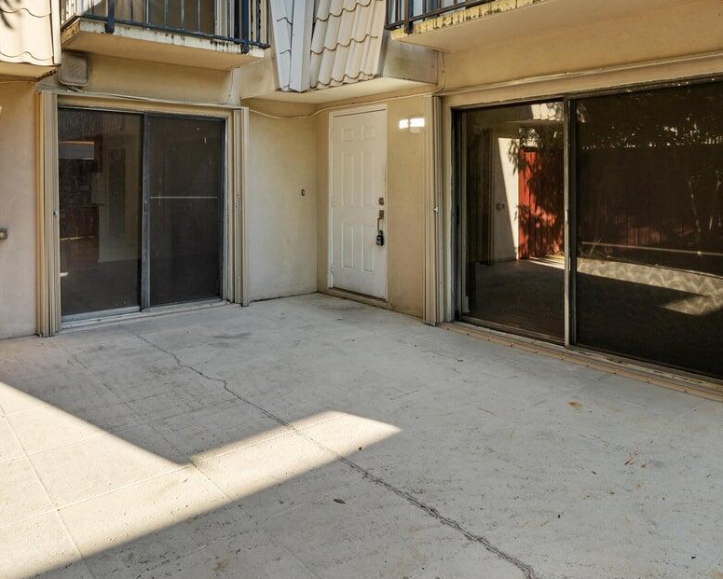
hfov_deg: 65.9
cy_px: 200
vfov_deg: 54.0
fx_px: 556
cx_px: 326
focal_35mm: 26
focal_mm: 14
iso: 400
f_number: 9
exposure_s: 1/80
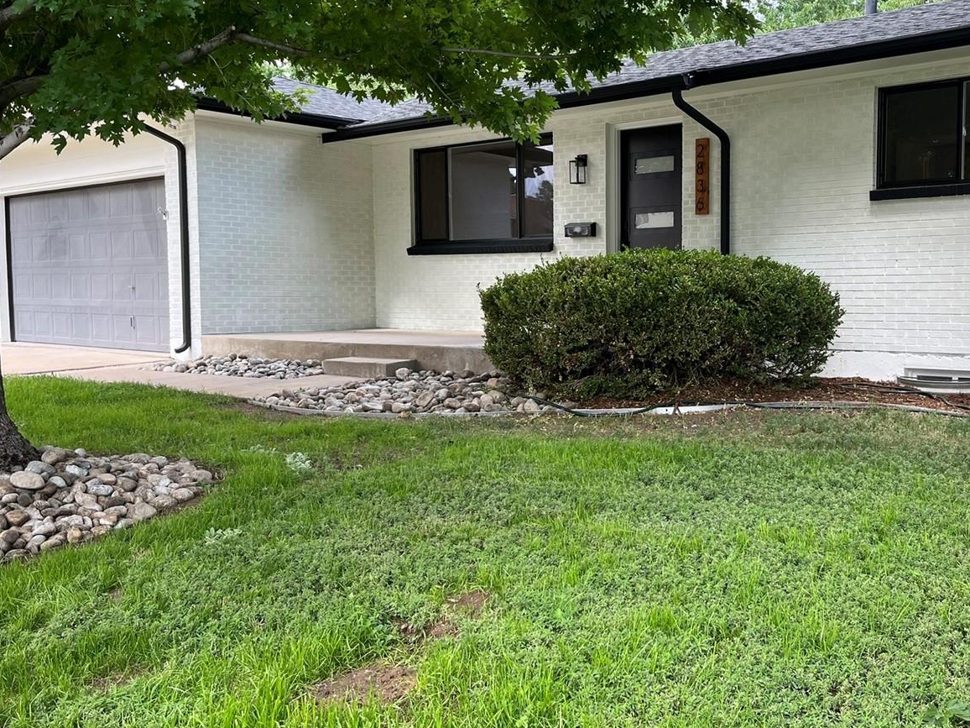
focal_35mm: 36
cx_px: 626
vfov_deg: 39.7
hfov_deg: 50.7
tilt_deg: -4.1
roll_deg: +0.6
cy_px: 360
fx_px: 1009
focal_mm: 5.1
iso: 50
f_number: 1.6
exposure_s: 1/349
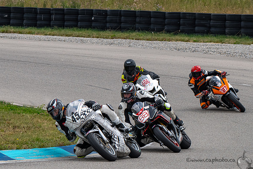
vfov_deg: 4.3
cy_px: 114
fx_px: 2251
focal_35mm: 320
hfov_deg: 6.4
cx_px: 119
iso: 720
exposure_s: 1/1250
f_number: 9
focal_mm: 180
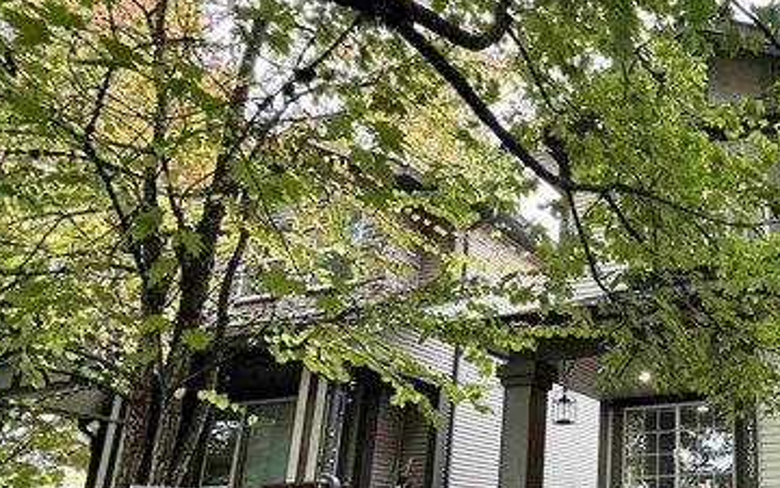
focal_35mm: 33
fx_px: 701
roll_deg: +1.1
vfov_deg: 37.4
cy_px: 362
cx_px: 734
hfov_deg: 50.0
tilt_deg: +16.0
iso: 80
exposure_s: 1/99
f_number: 2.2
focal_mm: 2.22
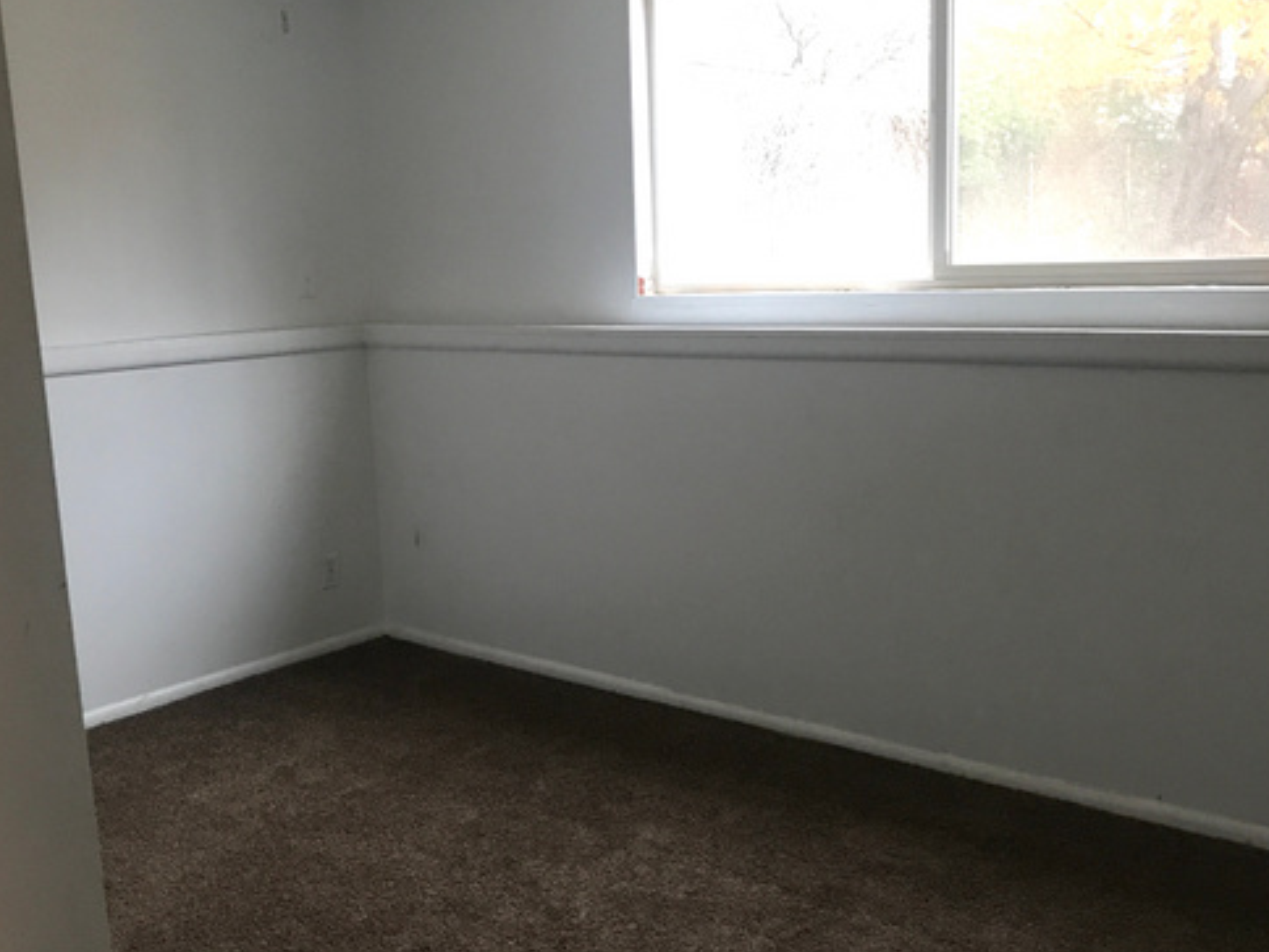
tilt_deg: -10.7
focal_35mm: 37
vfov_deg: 38.6
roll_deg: +2.2
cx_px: 595
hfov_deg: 50.1
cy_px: 530
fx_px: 1356
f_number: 1.8
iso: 64
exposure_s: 1/15
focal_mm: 3.99
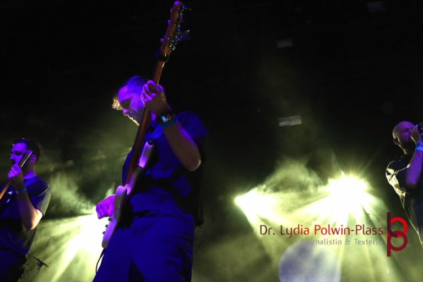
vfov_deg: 47.9
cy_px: 141
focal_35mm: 27
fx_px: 317
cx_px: 212
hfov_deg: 67.4
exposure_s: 1/125
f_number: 3.5
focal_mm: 18
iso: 6400
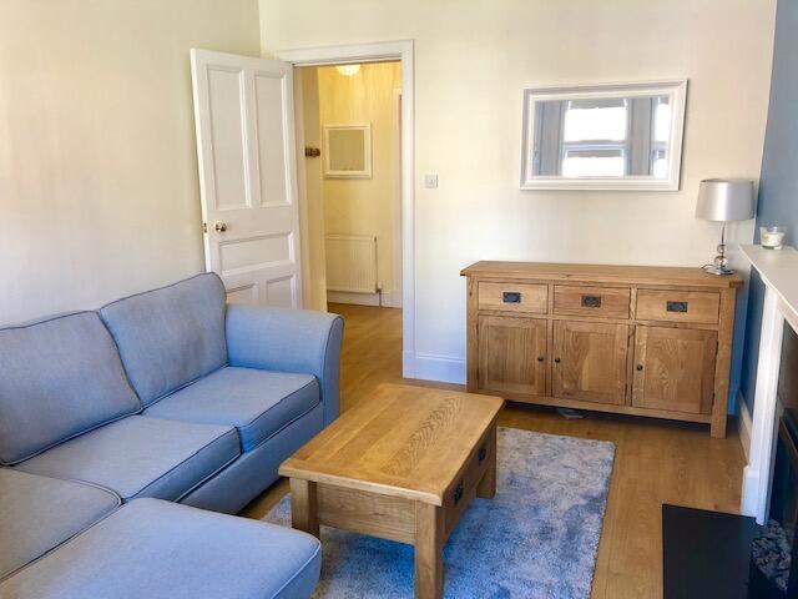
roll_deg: +1.5
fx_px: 645
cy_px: 300
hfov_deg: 63.4
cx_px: 399
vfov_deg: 49.7
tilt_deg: -12.3
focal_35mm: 28
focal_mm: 3.99
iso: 40
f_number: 1.8
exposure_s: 1/20
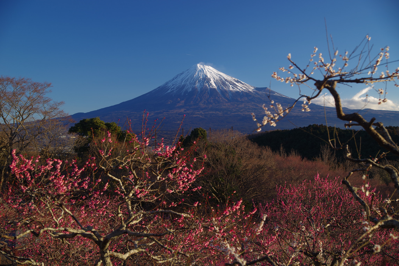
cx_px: 200
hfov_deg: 39.6
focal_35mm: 50
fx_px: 554
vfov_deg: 27.0
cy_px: 133
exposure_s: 1/100
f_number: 5
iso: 100
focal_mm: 50
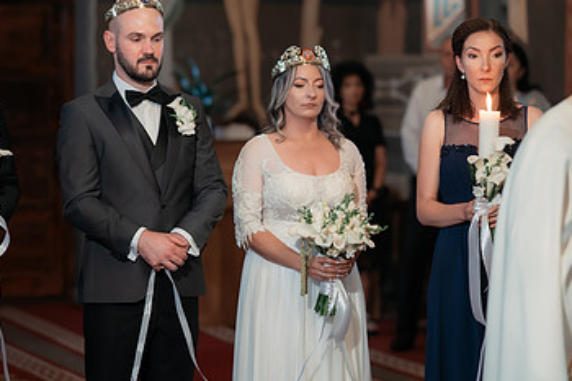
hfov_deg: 14.0
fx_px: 2334
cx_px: 309
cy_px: 188
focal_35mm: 147
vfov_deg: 9.3
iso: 1600
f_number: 1.8
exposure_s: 1/200
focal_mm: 85
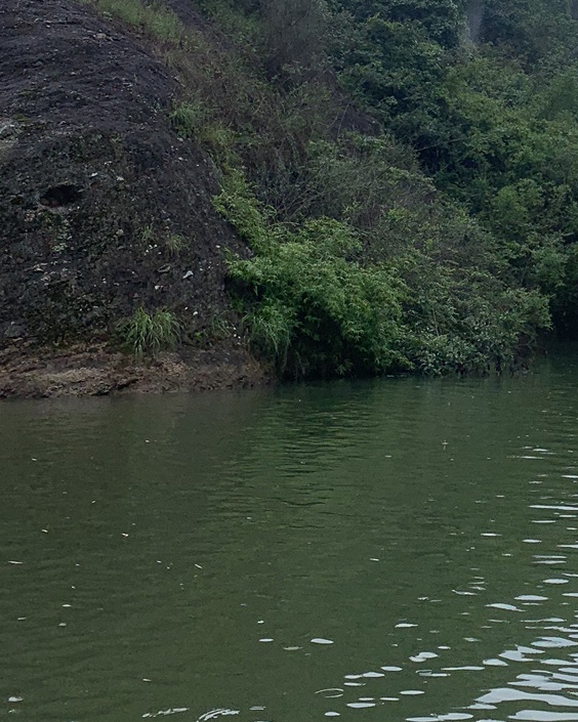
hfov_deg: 20.2
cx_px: 647
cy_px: -27
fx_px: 1540
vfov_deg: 25.0
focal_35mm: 72
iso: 25
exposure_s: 1/849
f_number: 1.8
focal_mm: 4.25
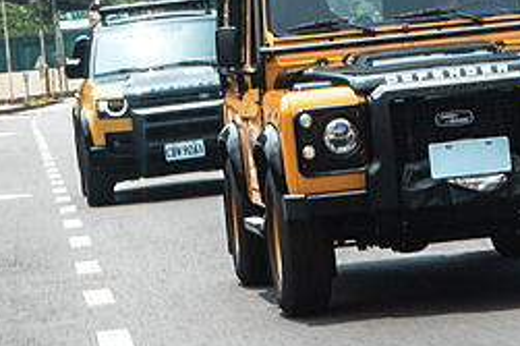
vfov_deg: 7.1
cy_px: 16
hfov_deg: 10.7
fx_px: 2786
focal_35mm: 193
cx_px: 195
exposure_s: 1/30
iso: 100
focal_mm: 62
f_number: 7.1
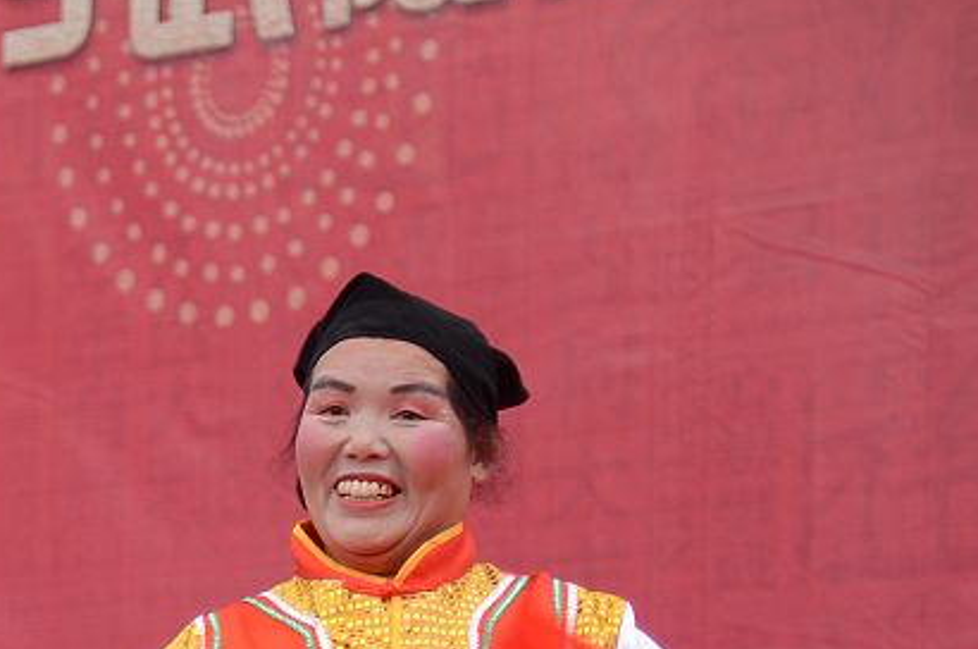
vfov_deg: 5.5
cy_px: 860
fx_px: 6754
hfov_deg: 8.2
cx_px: -91
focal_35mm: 249
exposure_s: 1/125
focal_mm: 85
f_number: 4
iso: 200
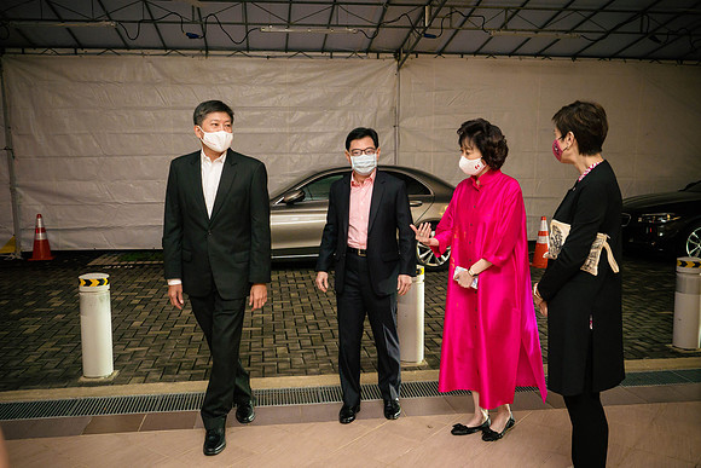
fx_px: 668
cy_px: 234
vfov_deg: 38.6
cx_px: 350
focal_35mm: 34
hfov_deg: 55.3
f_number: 2.8
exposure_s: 1/125
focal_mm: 16
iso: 1600
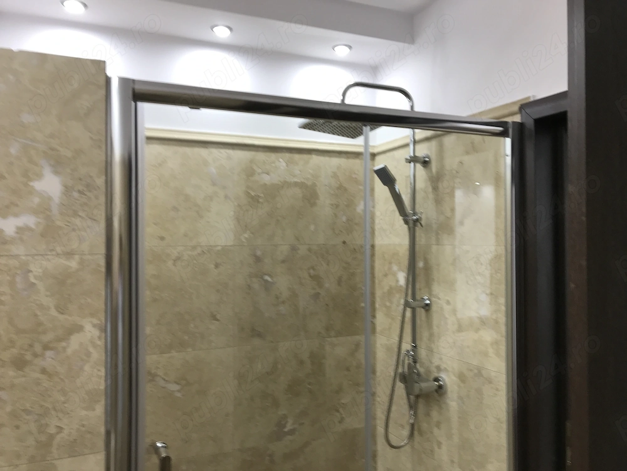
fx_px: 507
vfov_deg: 49.7
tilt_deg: +0.1
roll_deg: -0.5
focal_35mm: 28
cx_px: 314
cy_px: 236
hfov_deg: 63.4
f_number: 1.8
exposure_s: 1/33
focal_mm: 3.99
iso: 25
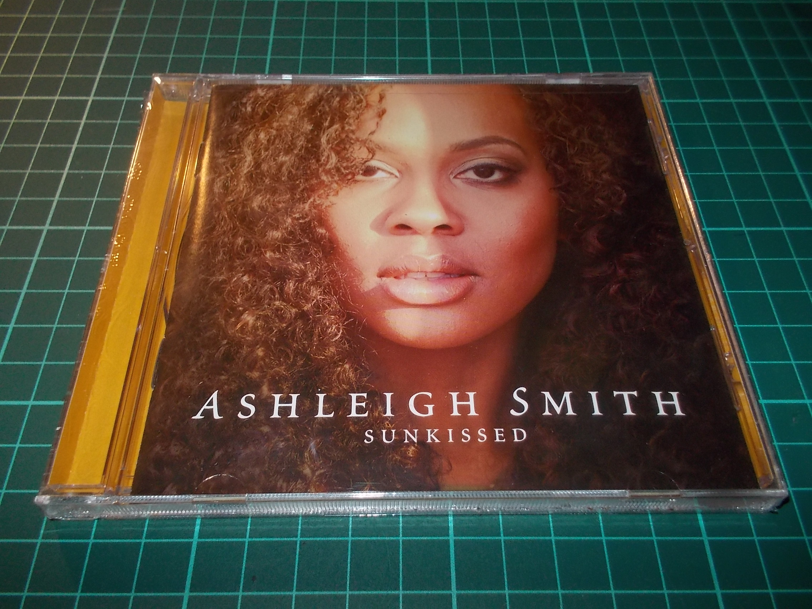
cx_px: 406
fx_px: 680
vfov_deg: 48.2
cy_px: 304
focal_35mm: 29
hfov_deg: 61.7
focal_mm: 4.1
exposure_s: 1/30
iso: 200
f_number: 3.3
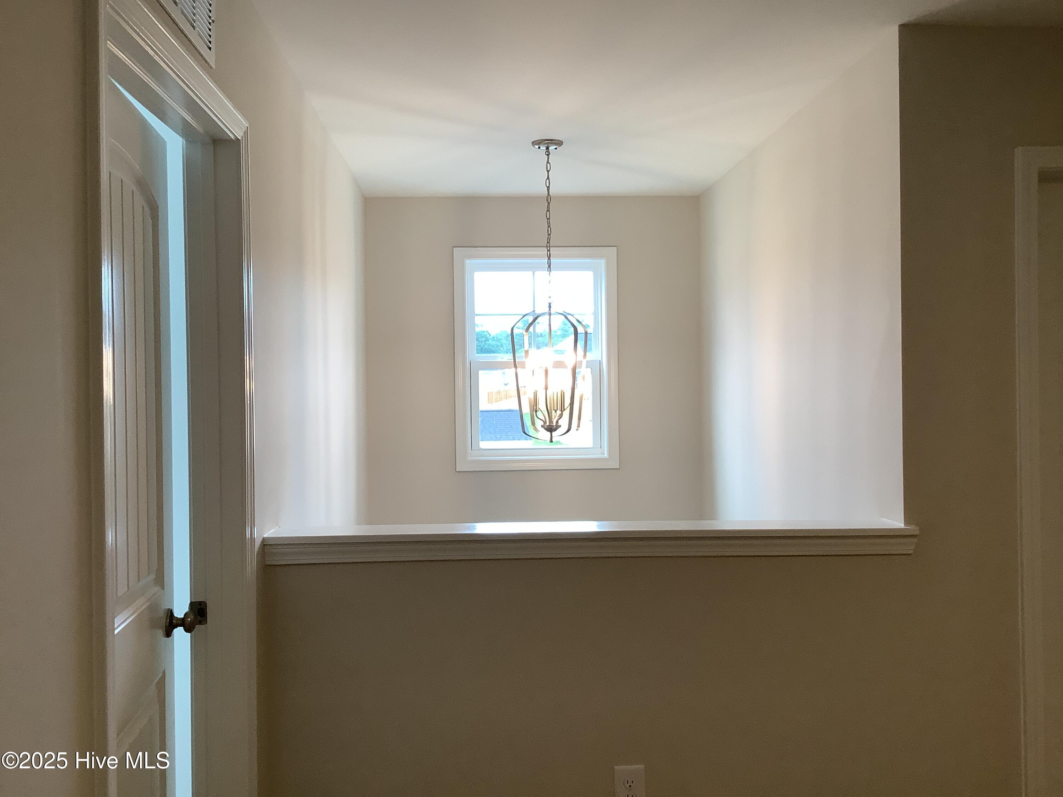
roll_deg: +0.8
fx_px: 952
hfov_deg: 58.4
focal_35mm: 31
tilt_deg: +0.0
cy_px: 398
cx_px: 532
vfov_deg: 45.4
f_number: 2.4
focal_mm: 3.3
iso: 80
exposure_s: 1/100
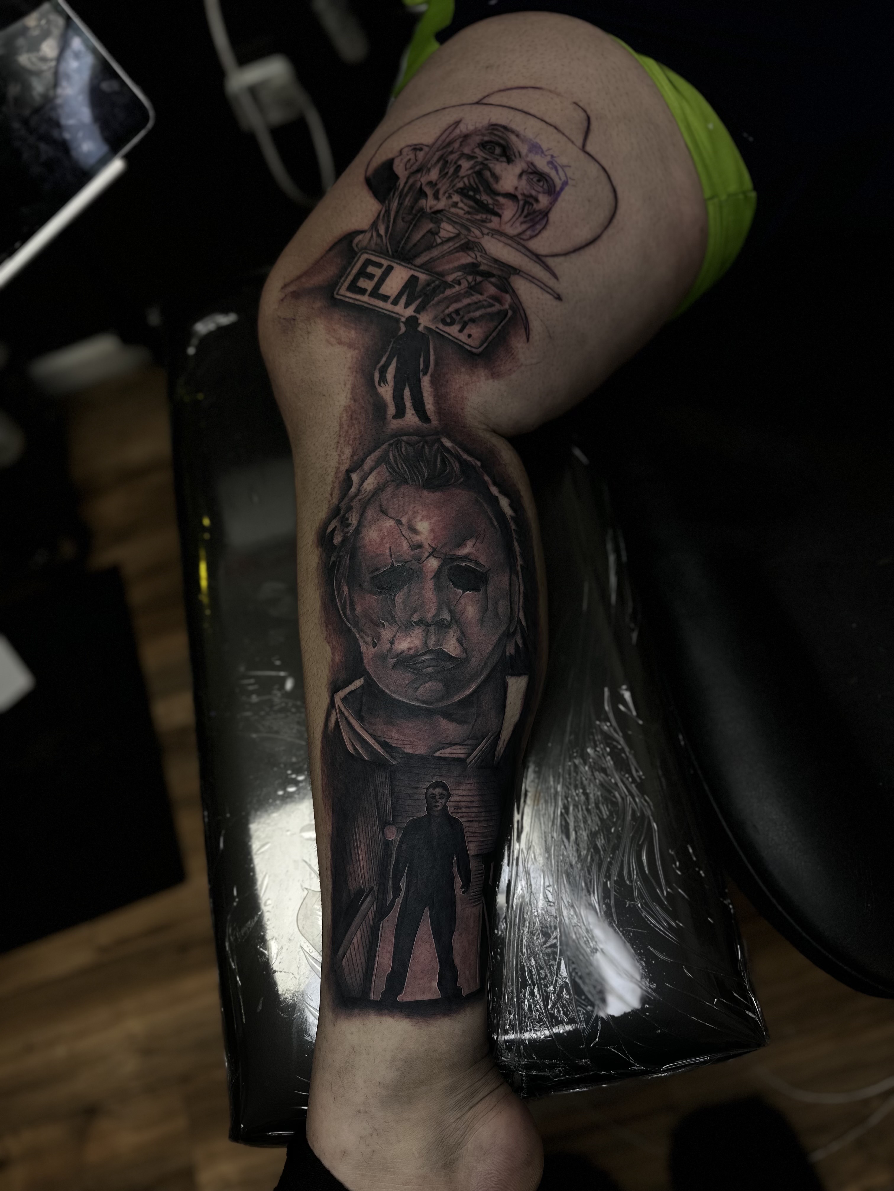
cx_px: 447
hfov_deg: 56.8
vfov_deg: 71.6
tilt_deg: -67.0
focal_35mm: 24
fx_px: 826
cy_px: 596
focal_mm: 6.86
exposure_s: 1/120
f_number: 1.78
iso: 64
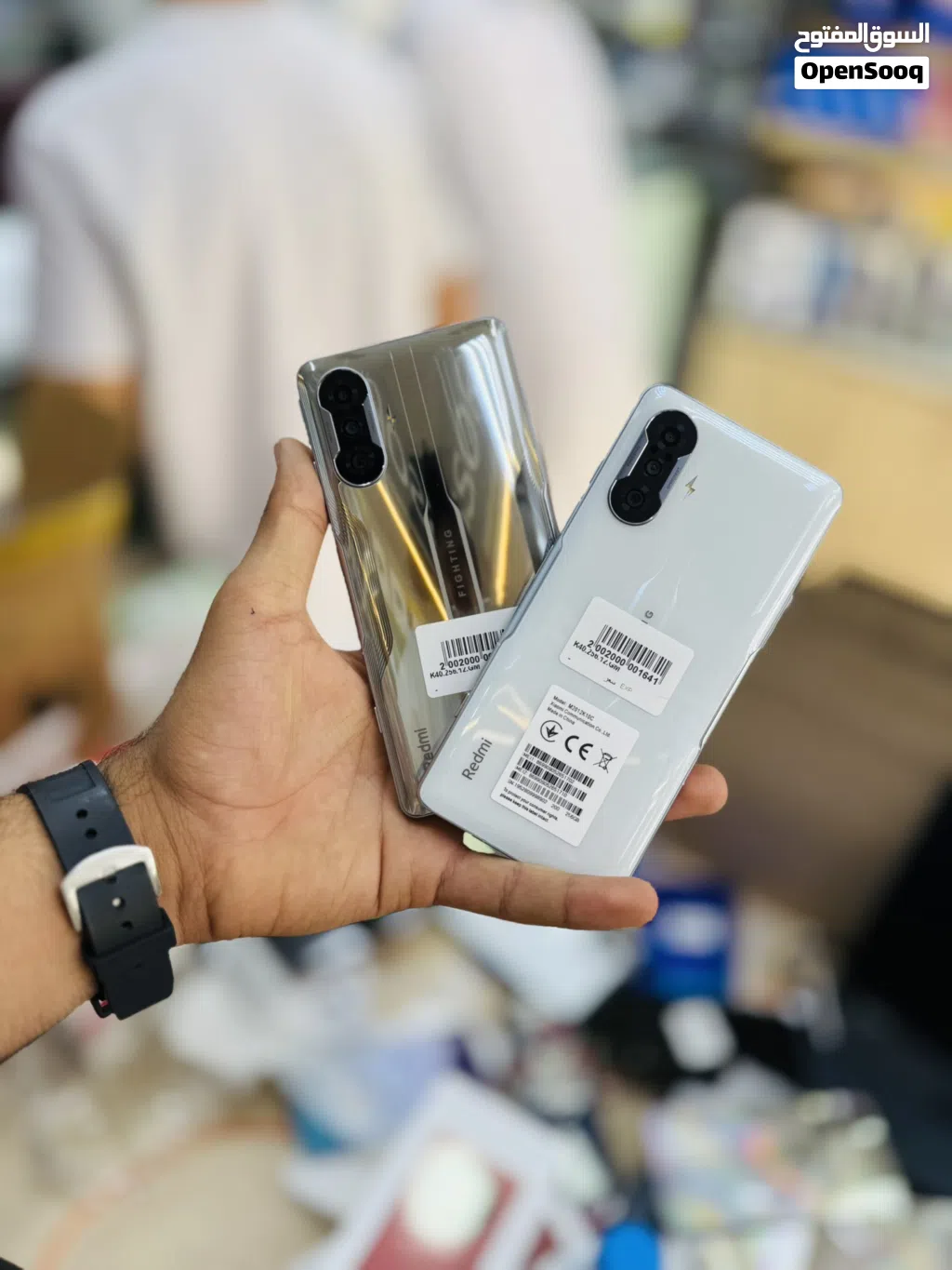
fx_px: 880
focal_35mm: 24
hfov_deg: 56.8
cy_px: 635
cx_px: 476
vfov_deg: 71.6
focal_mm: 6.76
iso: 80
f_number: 1.78
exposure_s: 1/621
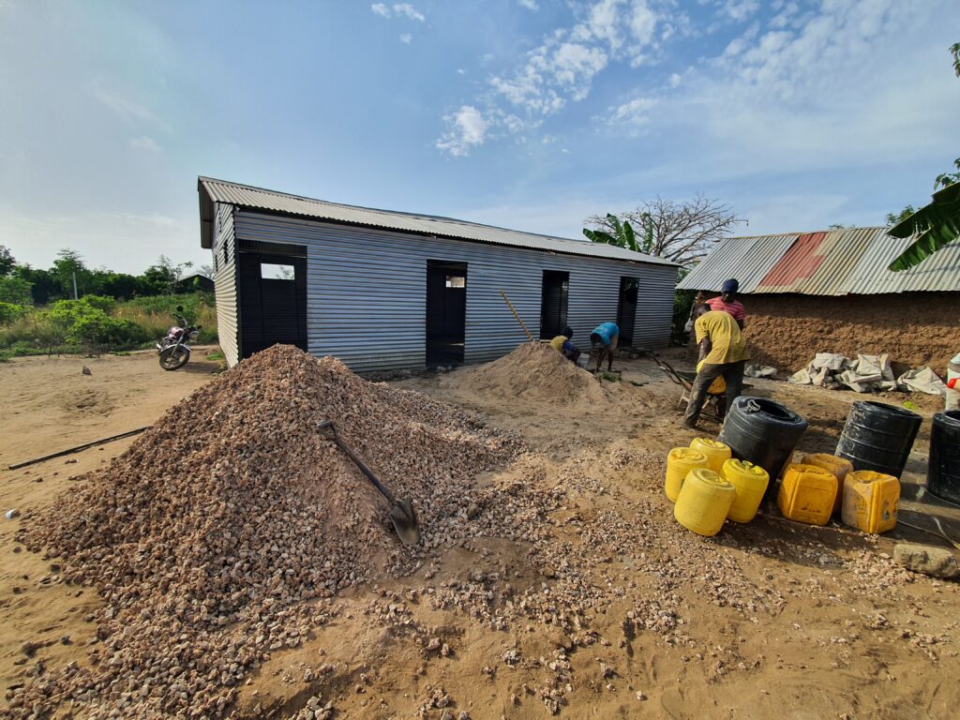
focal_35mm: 13
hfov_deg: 106.2
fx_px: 361
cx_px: 480
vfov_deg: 89.9
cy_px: 360
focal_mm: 1.8
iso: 50
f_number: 2.2
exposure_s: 1/988
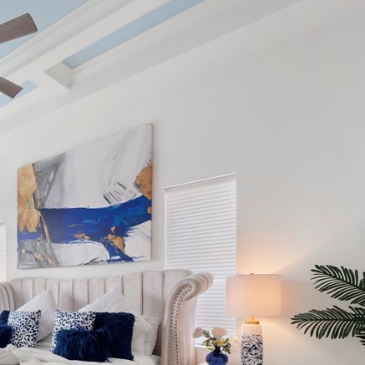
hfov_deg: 47.2
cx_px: 8
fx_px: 346
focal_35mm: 29
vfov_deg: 51.4
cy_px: 302
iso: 200
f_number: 7.1
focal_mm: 7
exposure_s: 1/10
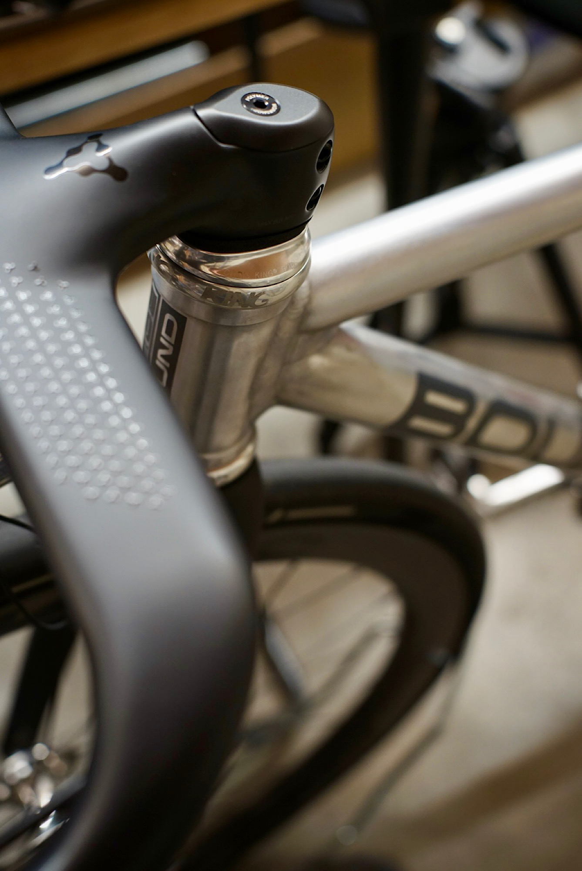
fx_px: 1089
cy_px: 436
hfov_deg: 29.9
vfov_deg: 43.6
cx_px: 291
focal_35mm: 45
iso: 1250
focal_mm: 45
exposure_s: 1/60
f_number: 4
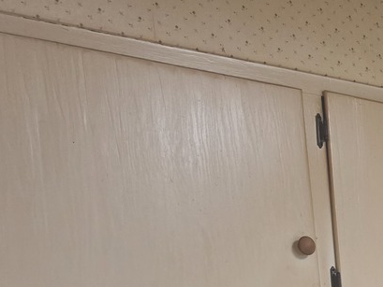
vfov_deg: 15.8
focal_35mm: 81
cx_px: 630
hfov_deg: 19.7
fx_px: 896
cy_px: 497
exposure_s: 1/120
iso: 320
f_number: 1.4
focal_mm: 6.5
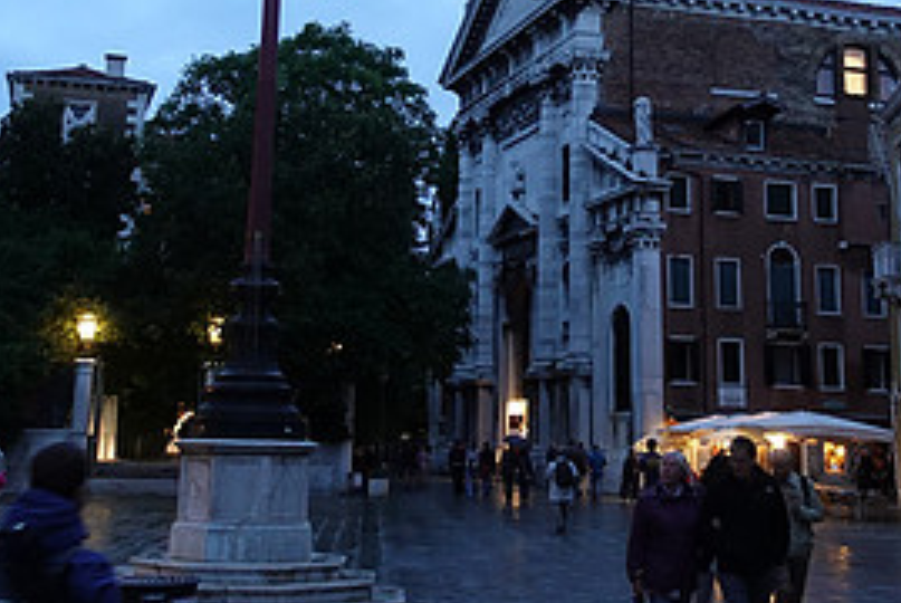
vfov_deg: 23.7
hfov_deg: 35.6
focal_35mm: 56
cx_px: 472
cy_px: 85
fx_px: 1403
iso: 800
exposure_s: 1/30
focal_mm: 9.61
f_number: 2.2
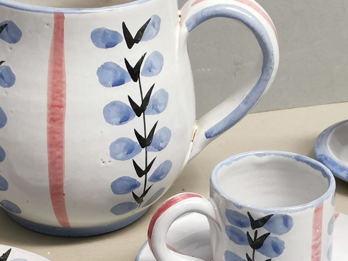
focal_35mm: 161
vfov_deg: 9.2
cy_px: 228
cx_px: 131
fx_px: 1619
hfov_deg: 12.3
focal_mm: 5.58
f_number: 1.8
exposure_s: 1/186
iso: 50
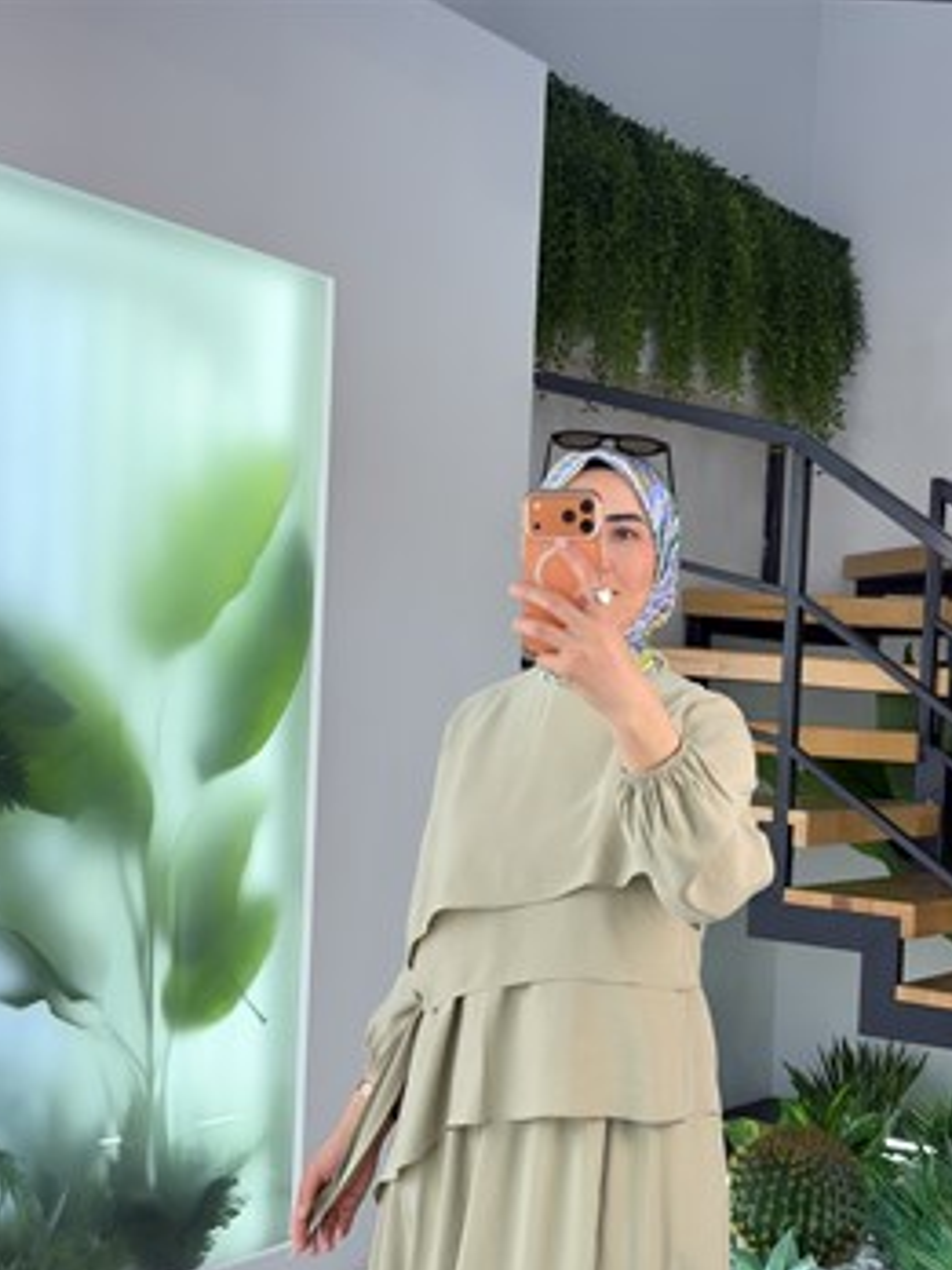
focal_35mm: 57
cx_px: 536
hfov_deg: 25.6
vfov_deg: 33.7
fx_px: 2090
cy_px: 750
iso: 80
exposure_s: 1/190
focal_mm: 6.76
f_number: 1.78
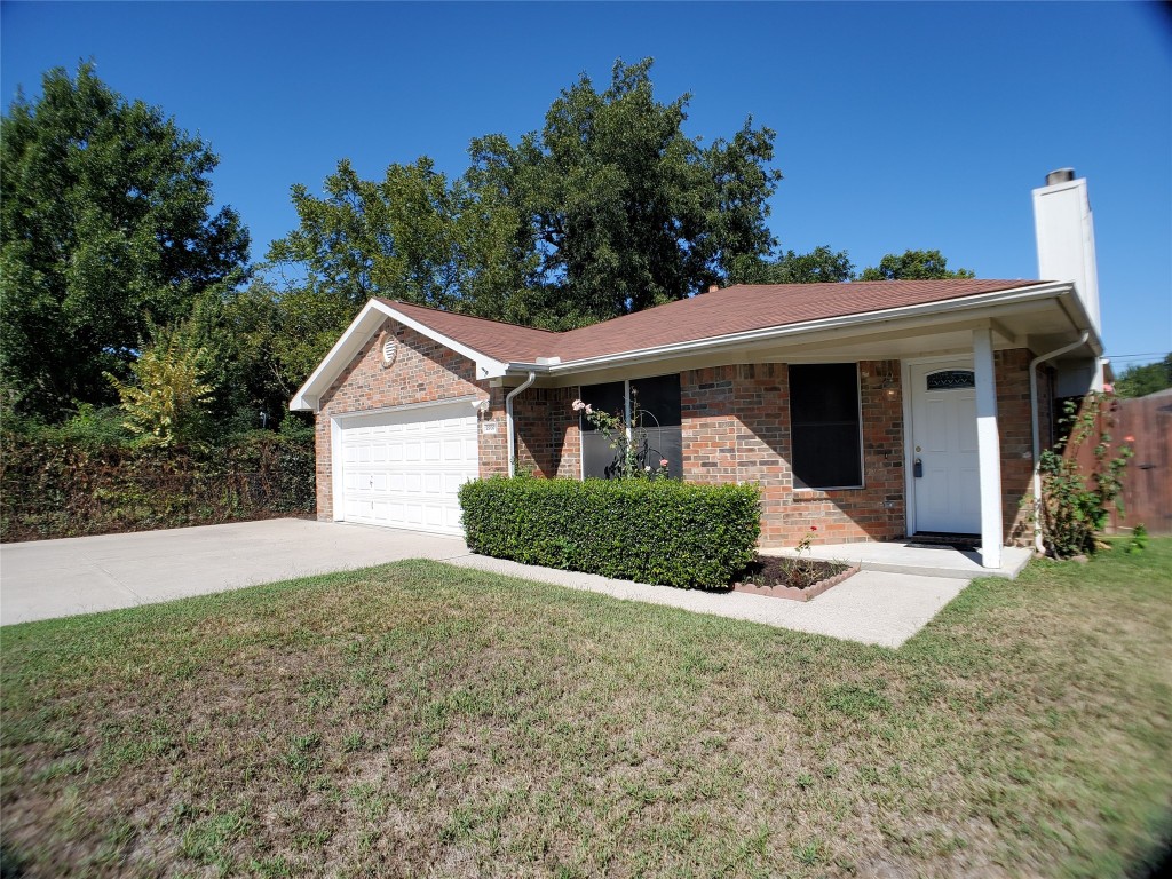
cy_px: 440
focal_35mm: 26
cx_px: 586
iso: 50
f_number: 2.4
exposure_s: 1/1803
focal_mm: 4.3
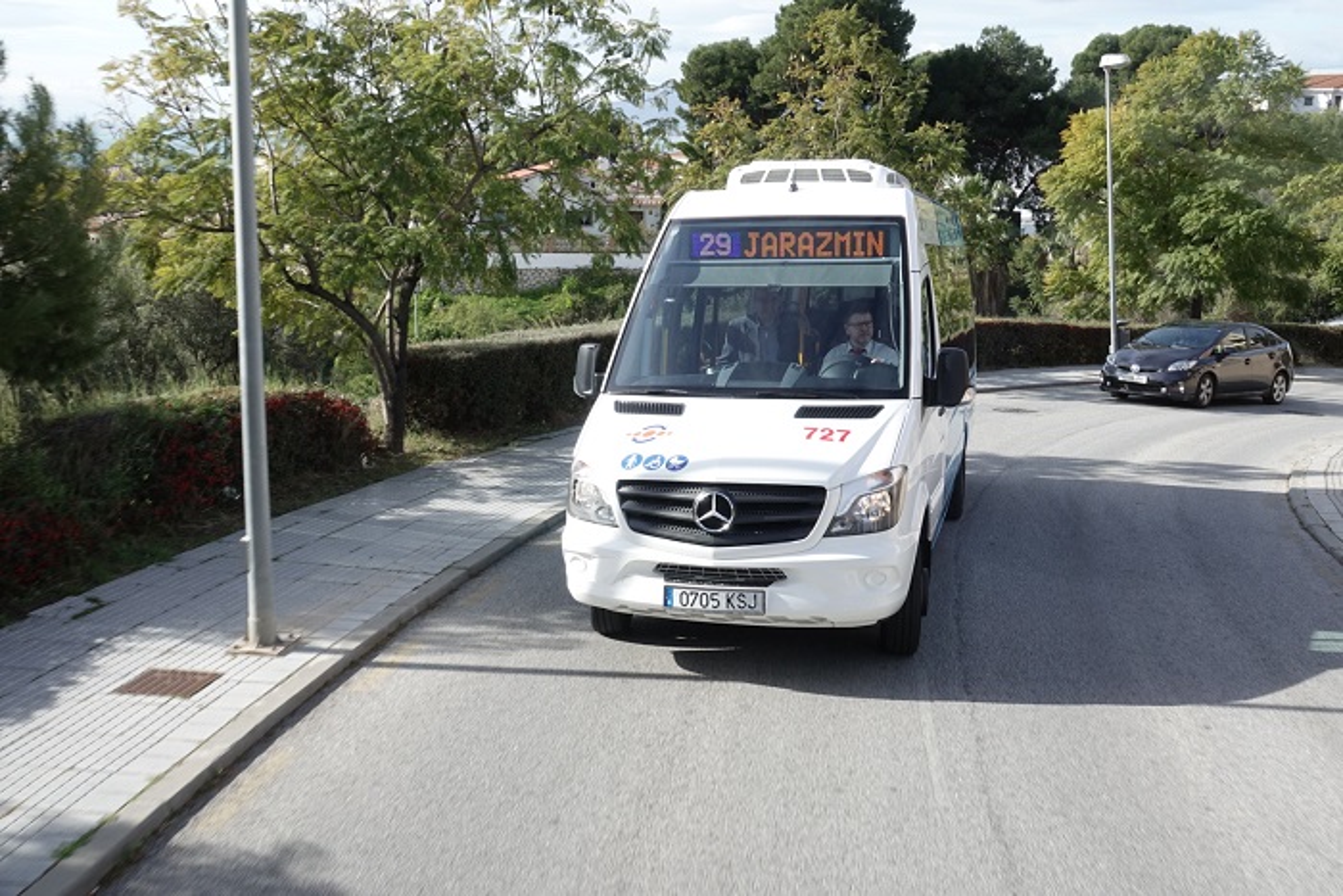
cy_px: 448
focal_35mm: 35
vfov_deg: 37.9
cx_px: 672
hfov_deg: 54.4
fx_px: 1306
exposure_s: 1/125
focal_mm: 12.96
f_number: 5.6
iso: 125
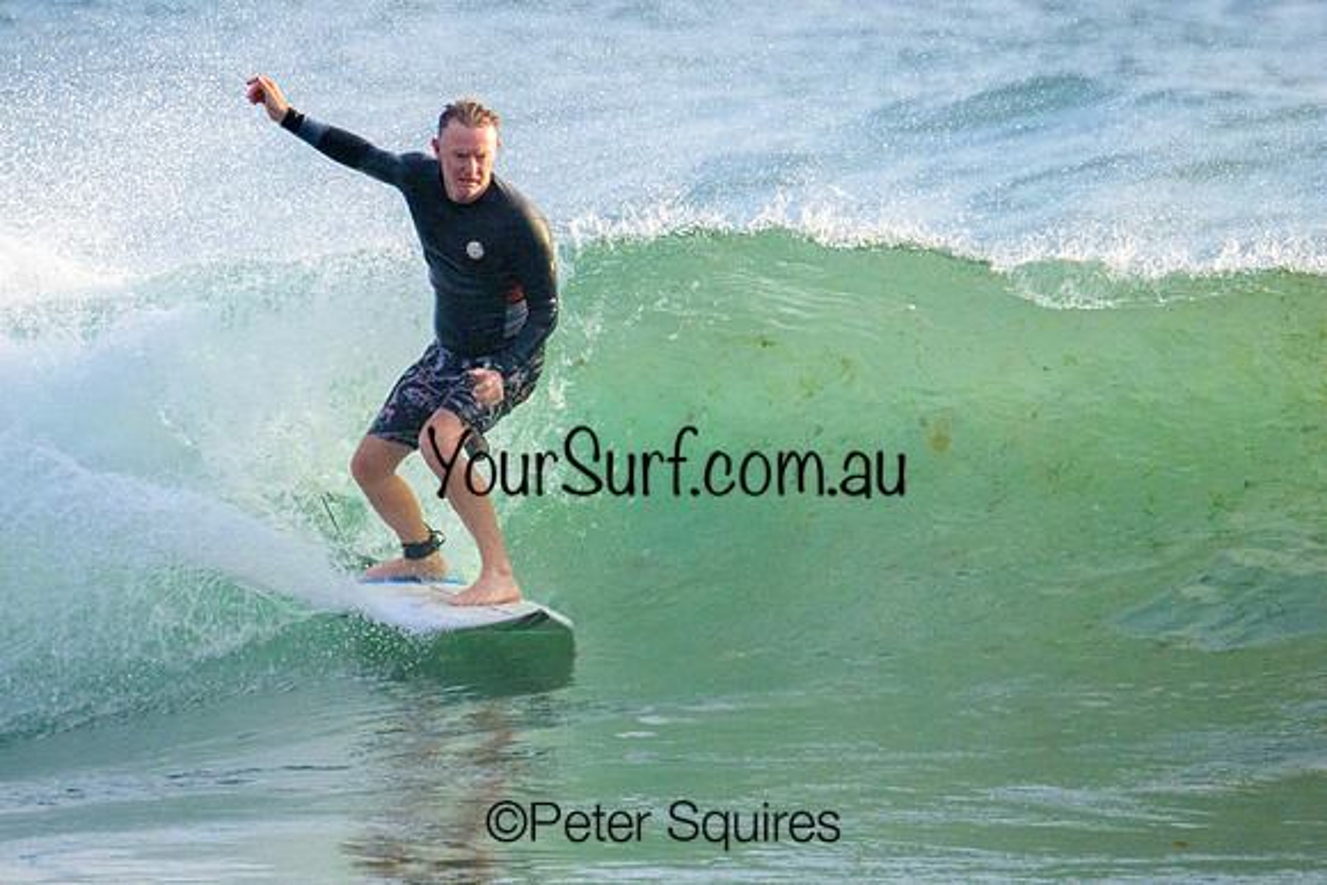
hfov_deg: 1.9
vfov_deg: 1.3
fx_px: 40398
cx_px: 652
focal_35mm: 1096
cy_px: 520
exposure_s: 1/2000
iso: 3600
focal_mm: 800
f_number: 13
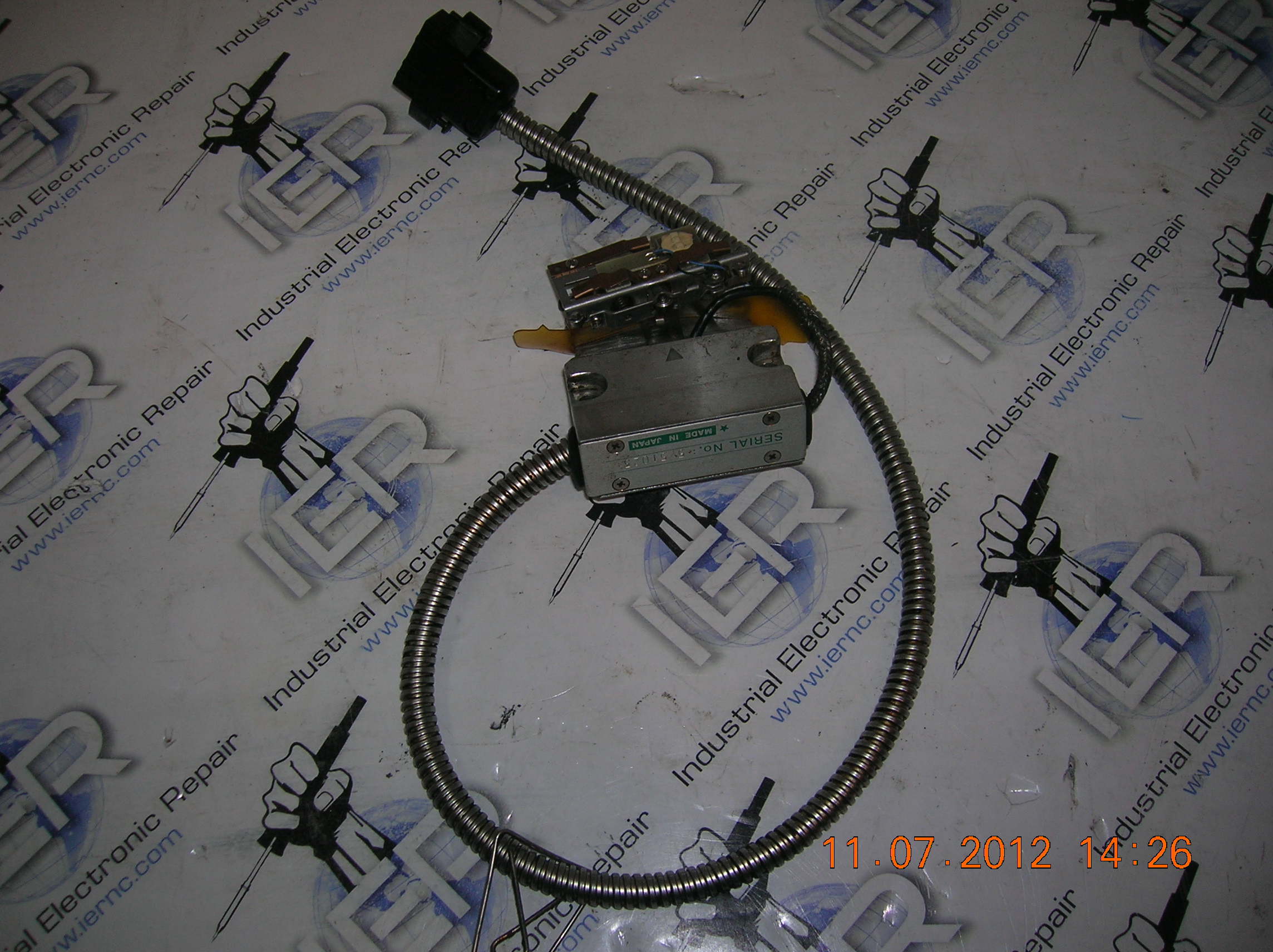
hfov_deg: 54.0
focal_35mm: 34
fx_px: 1249
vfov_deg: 41.7
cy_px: 476
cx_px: 636
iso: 50
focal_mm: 5.7
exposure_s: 1/60.1
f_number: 2.9
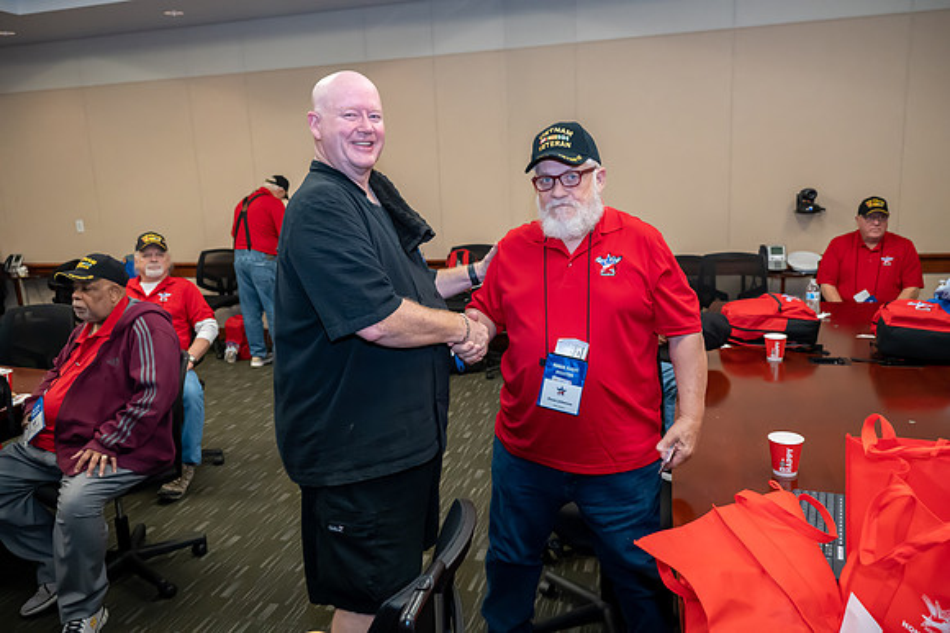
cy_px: 316
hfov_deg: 64.6
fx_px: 752
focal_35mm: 28
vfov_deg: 45.6
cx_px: 475
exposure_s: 1/160
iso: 9000
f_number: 5
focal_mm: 28.5
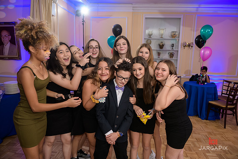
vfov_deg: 53.2
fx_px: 159
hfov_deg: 73.7
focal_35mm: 24
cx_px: 119
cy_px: 80
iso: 1250
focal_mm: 24
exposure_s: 1/125
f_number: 3.2
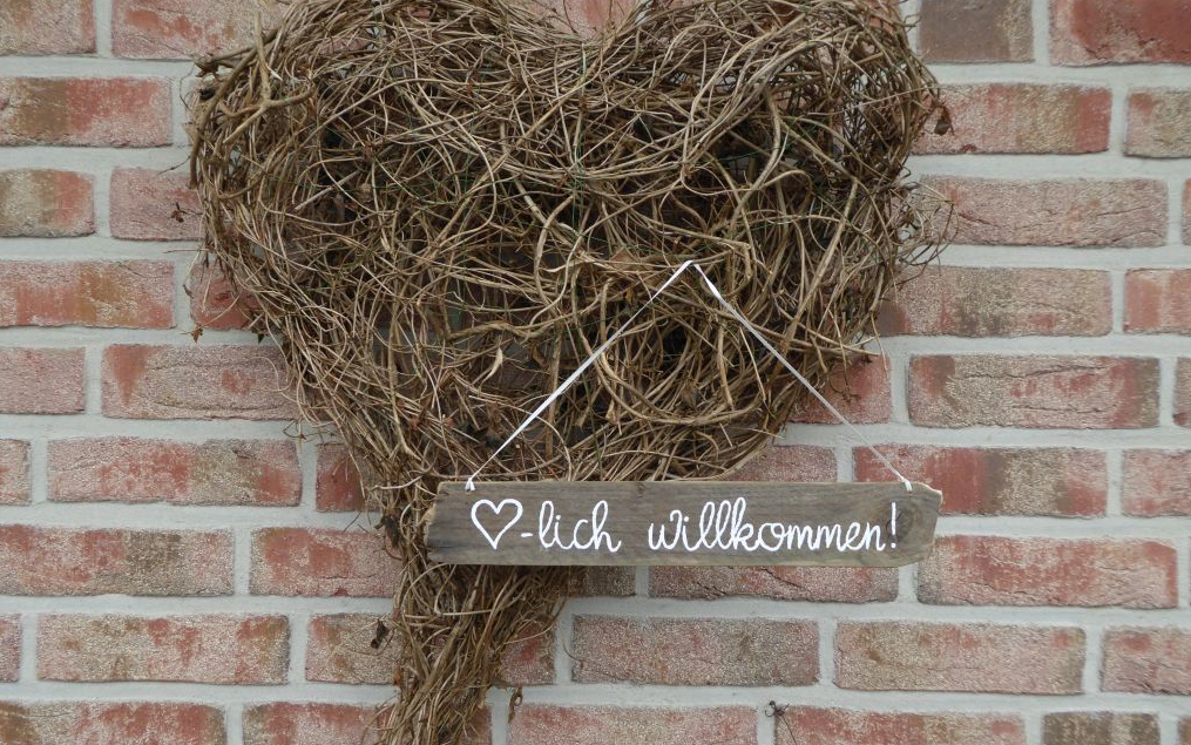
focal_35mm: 31
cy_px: 425
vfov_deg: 40.5
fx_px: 1006
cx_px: 598
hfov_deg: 61.2
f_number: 3.5
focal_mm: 5
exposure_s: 1/80
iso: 100
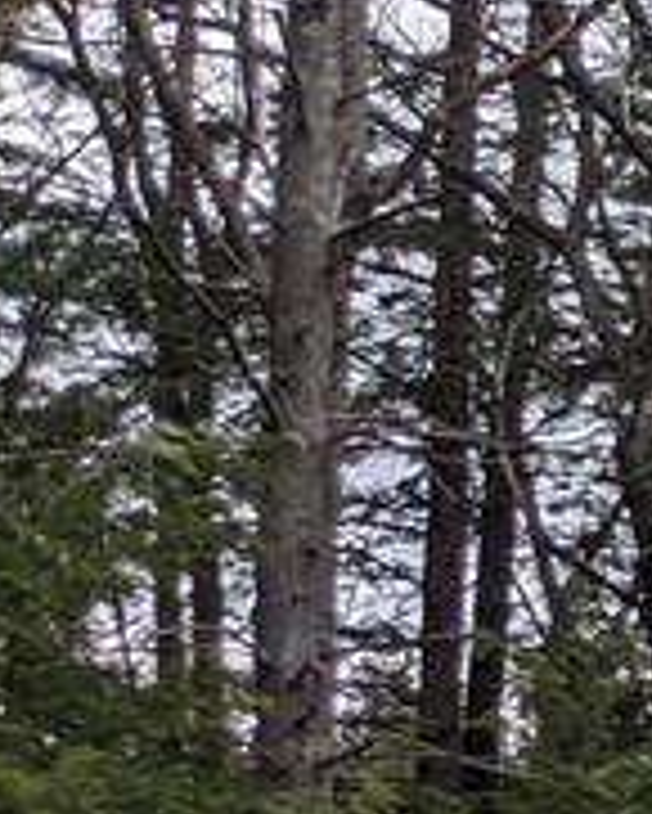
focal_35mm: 149
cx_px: 2280
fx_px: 3591
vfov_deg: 12.7
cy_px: 895
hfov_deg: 8.0
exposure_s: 1/782
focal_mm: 4.44
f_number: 1.8
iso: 56
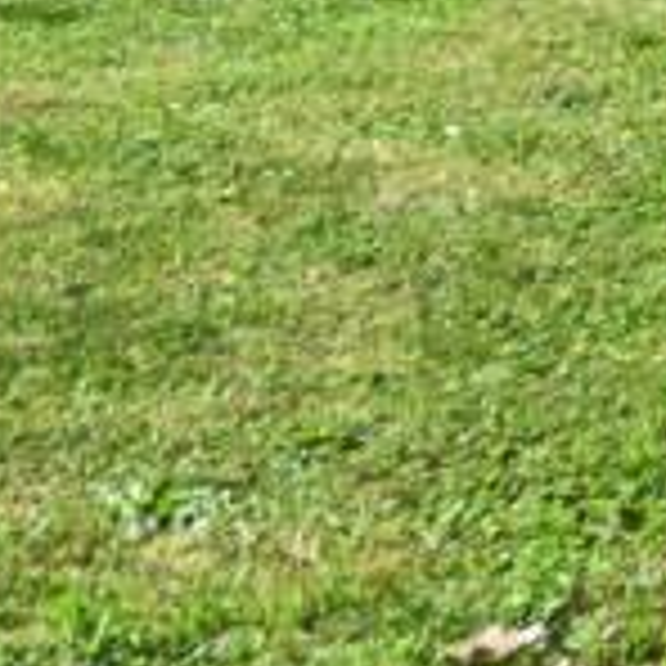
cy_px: -850
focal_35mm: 193
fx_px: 4207
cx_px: 1948
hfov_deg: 7.9
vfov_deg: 8.4
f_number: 6.3
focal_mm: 22.5
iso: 100
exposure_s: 1/320
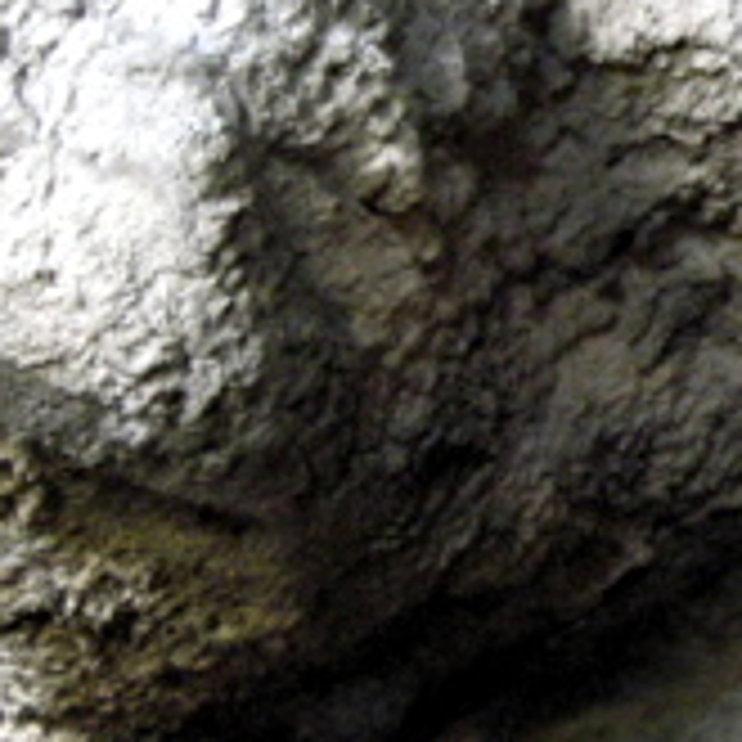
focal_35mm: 130
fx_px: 3153
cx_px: 1210
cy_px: 409
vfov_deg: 13.4
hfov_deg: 12.6
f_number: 3.2
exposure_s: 1/4
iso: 299
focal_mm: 6.3
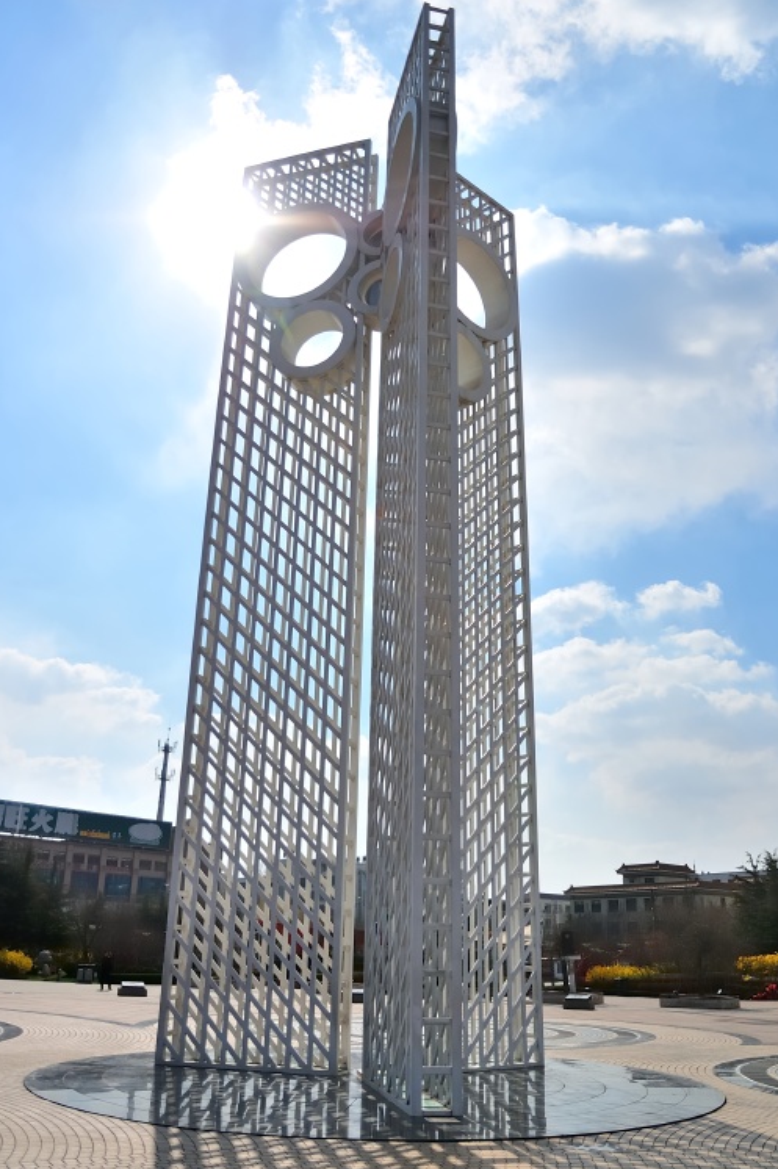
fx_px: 941
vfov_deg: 63.5
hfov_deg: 44.9
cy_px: 525
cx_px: 401
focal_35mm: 29
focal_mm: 16
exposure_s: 1/4000
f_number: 3.5
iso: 200
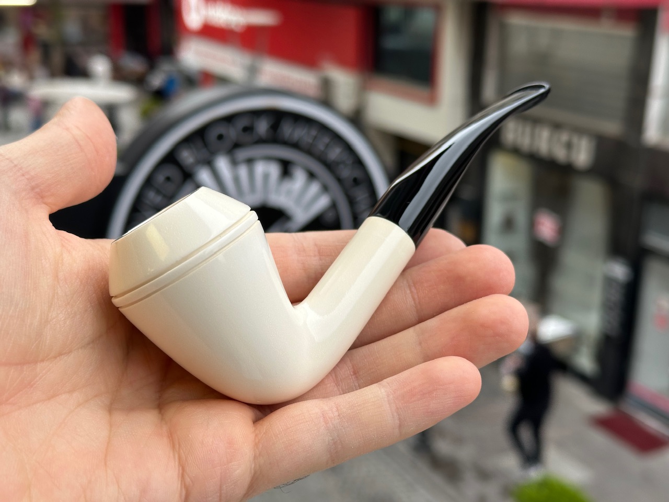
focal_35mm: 48
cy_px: 251
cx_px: 334
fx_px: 928
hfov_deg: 39.7
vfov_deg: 30.3
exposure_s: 1/353
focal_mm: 6.86
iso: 64
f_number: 1.78
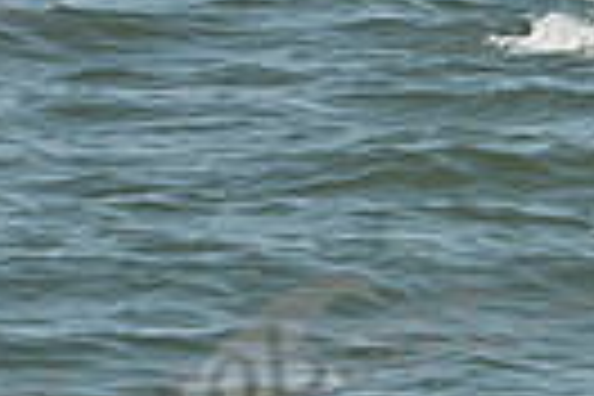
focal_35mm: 441
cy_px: -389
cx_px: 846
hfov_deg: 4.6
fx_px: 7276
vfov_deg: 3.1
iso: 320
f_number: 9
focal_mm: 100
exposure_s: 1/1250
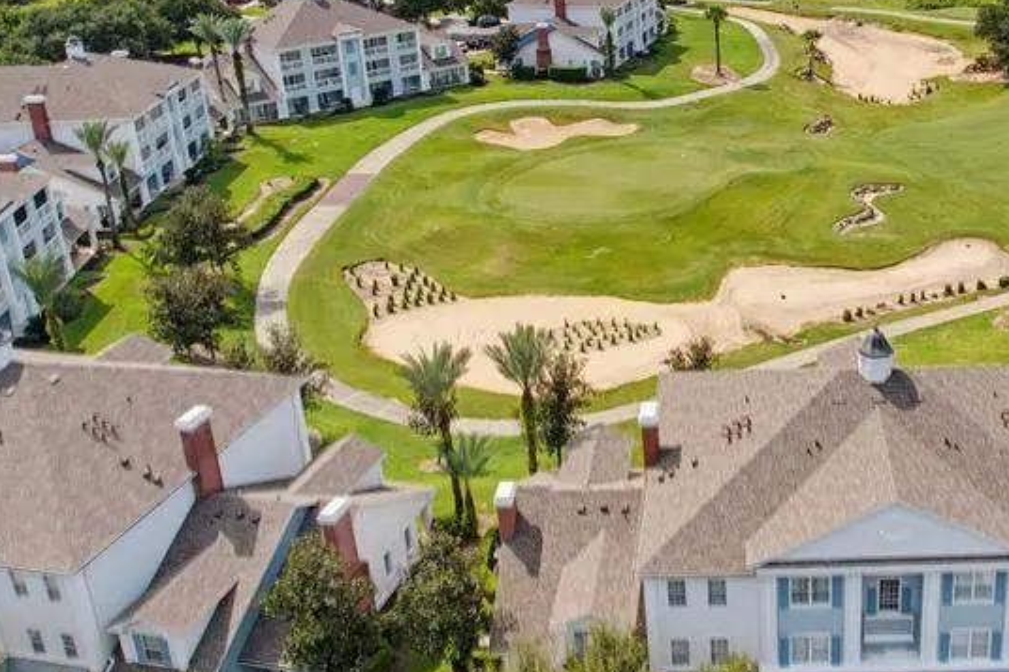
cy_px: 269
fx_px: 1177
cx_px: 772
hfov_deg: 44.7
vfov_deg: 31.8
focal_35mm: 42
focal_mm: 8.4
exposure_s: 1/320
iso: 100
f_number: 2.8
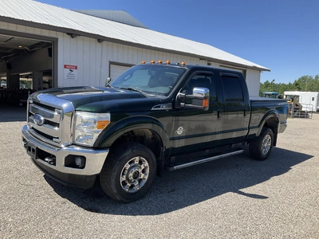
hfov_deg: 61.7
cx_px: 160
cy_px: 120
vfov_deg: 48.2
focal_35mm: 29
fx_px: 267
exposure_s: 1/1279
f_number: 1.8
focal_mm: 3
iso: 25
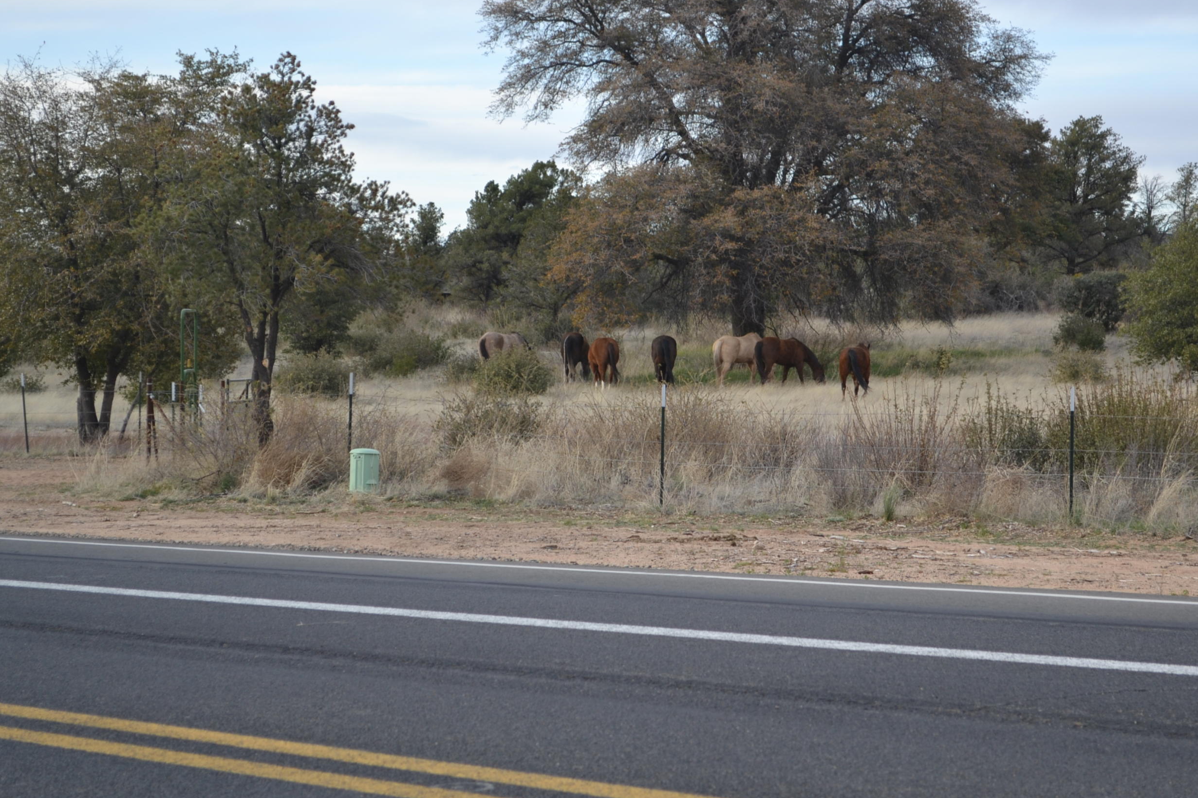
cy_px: 359
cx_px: 683
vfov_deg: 13.6
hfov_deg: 20.3
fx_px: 3348
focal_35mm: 101
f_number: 5.6
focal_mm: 55
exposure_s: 1/125
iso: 140
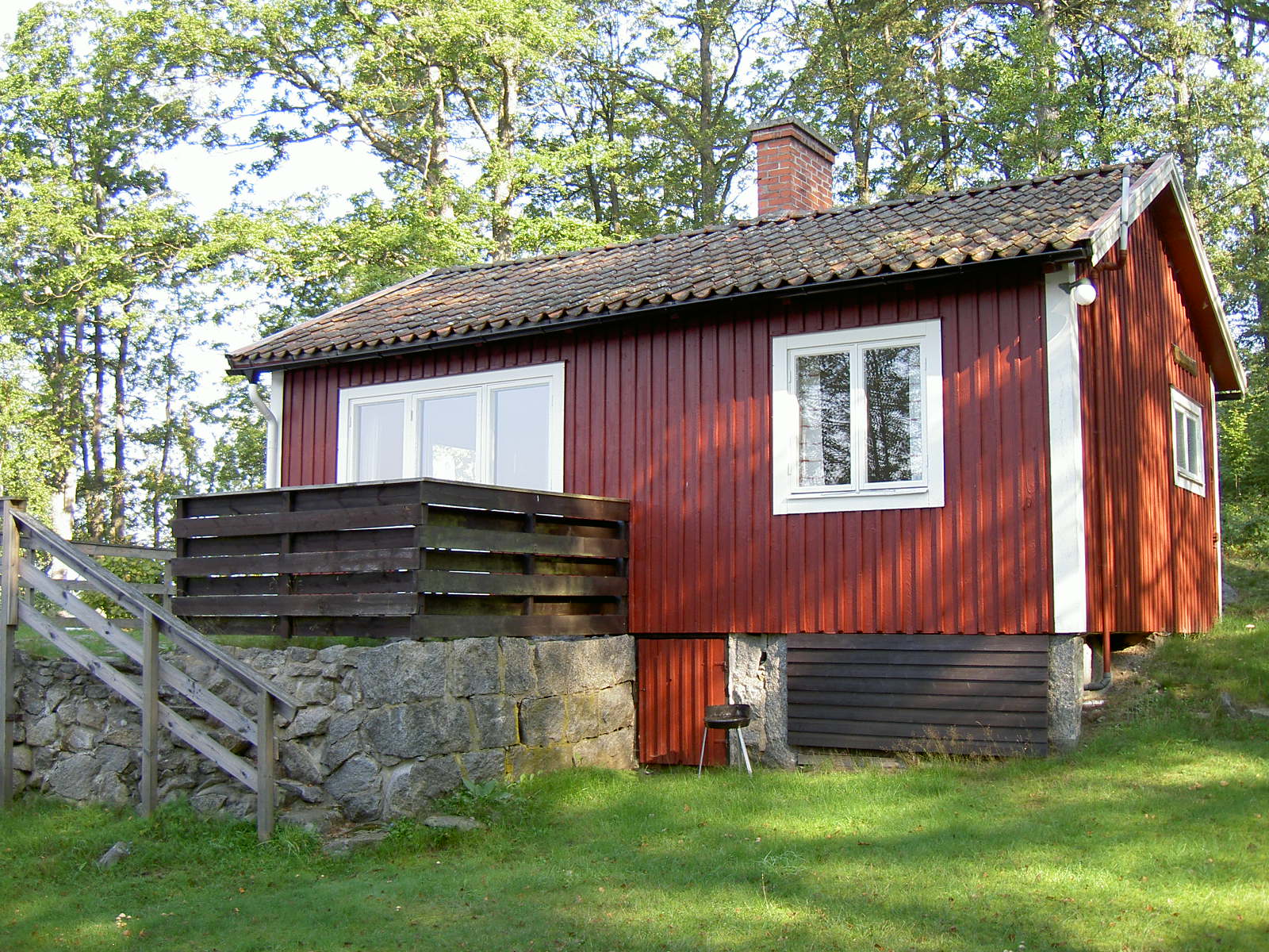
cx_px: 634
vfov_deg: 36.8
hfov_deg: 47.9
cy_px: 476
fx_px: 1430
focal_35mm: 39
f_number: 2.8
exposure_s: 1/118
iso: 100
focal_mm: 8
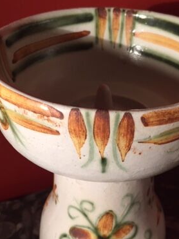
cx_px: 102
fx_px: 345
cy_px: 164
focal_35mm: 50
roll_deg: -0.8
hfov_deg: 29.1
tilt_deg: -37.1
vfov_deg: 37.7
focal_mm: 4.15
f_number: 2.2
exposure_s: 1/33
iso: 40
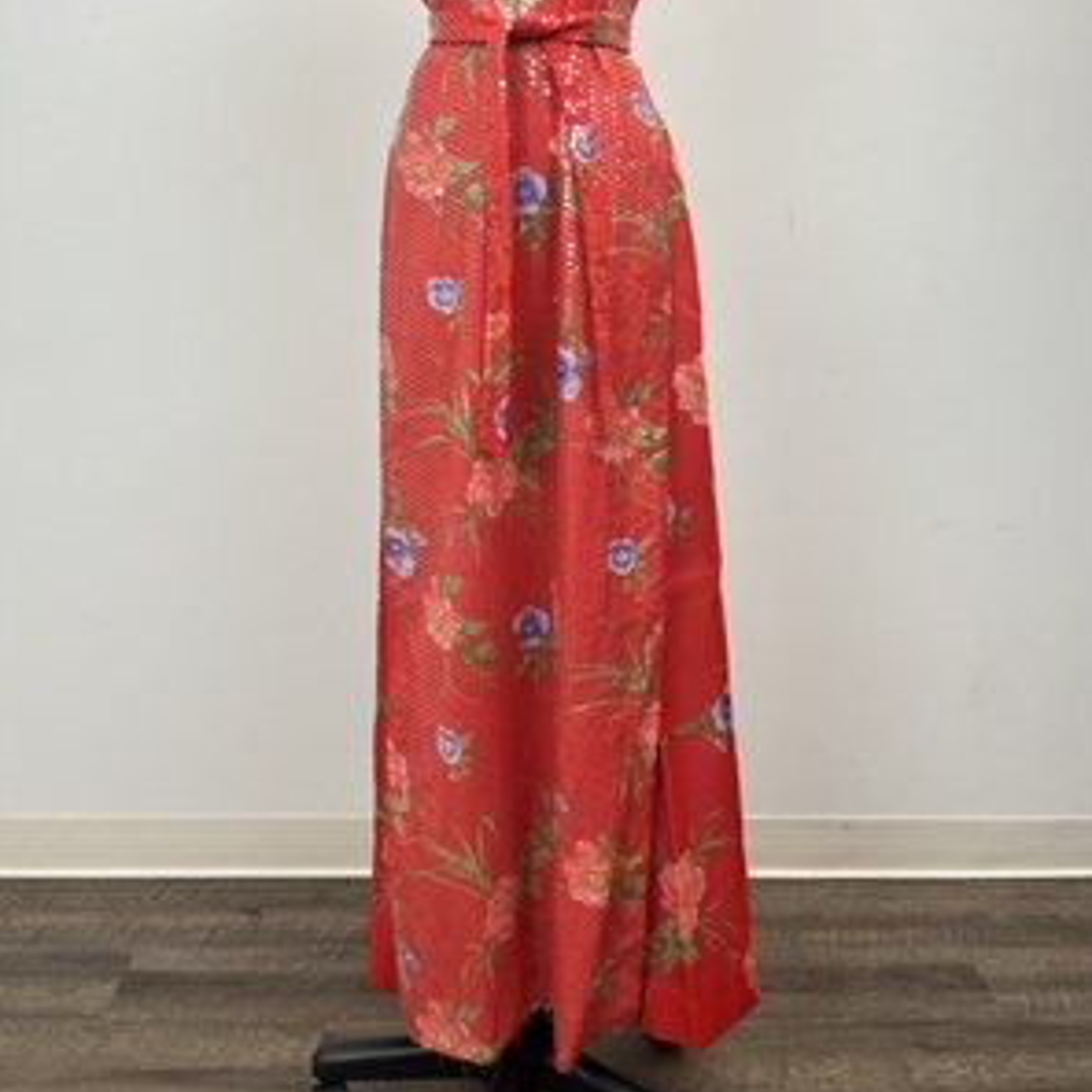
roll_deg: +0.1
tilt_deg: -6.3
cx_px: 546
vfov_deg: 51.6
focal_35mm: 31
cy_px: 367
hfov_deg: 52.5
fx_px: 1106
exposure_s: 1/120
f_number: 1.6
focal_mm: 5.1
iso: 40
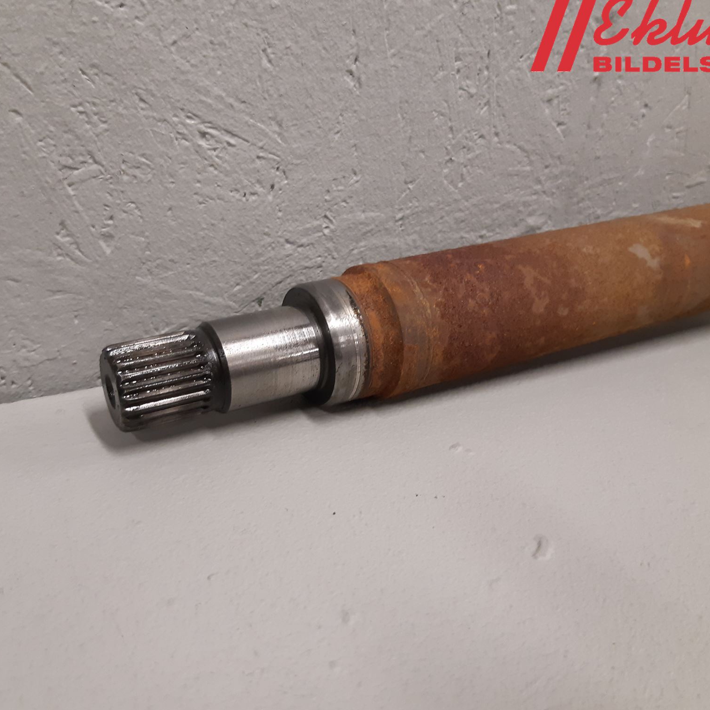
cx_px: 339
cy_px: 352
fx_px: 719
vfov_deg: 52.5
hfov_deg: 52.5
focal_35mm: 31
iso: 160
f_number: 1.7
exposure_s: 1/50
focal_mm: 3.93
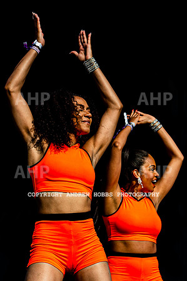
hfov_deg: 8.6
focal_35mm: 158
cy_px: 120
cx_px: 101
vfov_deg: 13.0
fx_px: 1238
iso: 140
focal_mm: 90
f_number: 5
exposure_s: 1/1000
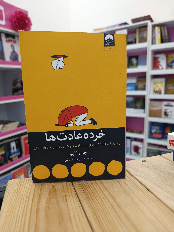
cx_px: 87
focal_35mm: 23
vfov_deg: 73.8
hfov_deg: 59.0
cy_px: 116
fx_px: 154
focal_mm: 6.11
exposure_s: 1/100
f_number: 1.65
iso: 695
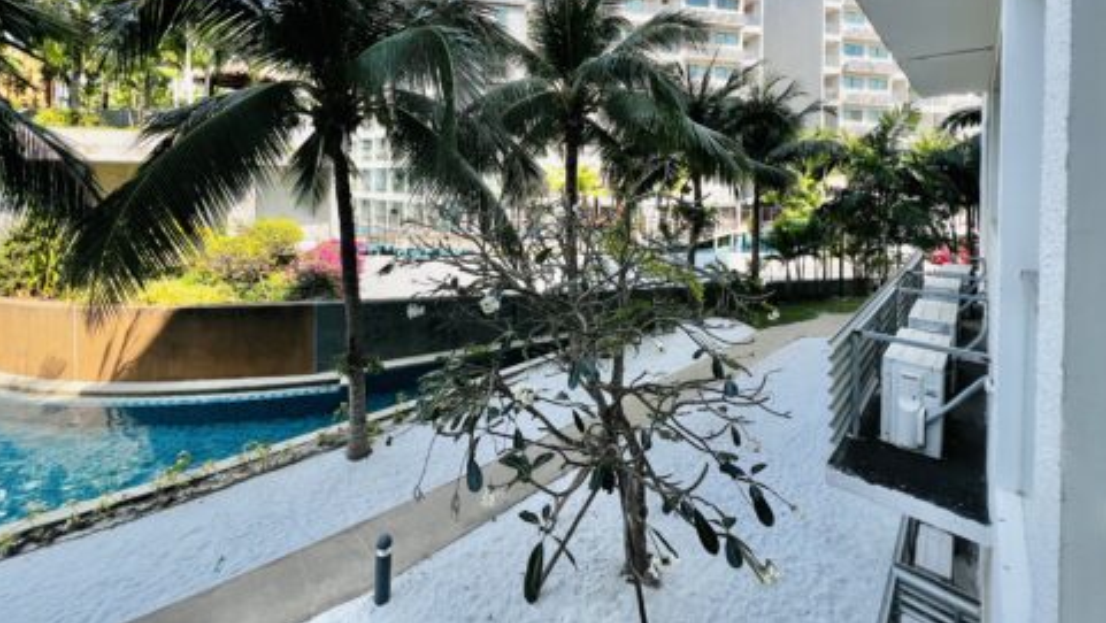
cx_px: 540
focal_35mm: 15
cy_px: 189
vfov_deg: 67.8
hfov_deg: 103.0
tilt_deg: -1.7
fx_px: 440
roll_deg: +2.6
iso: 32
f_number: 1.8
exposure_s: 1/419
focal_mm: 1.57
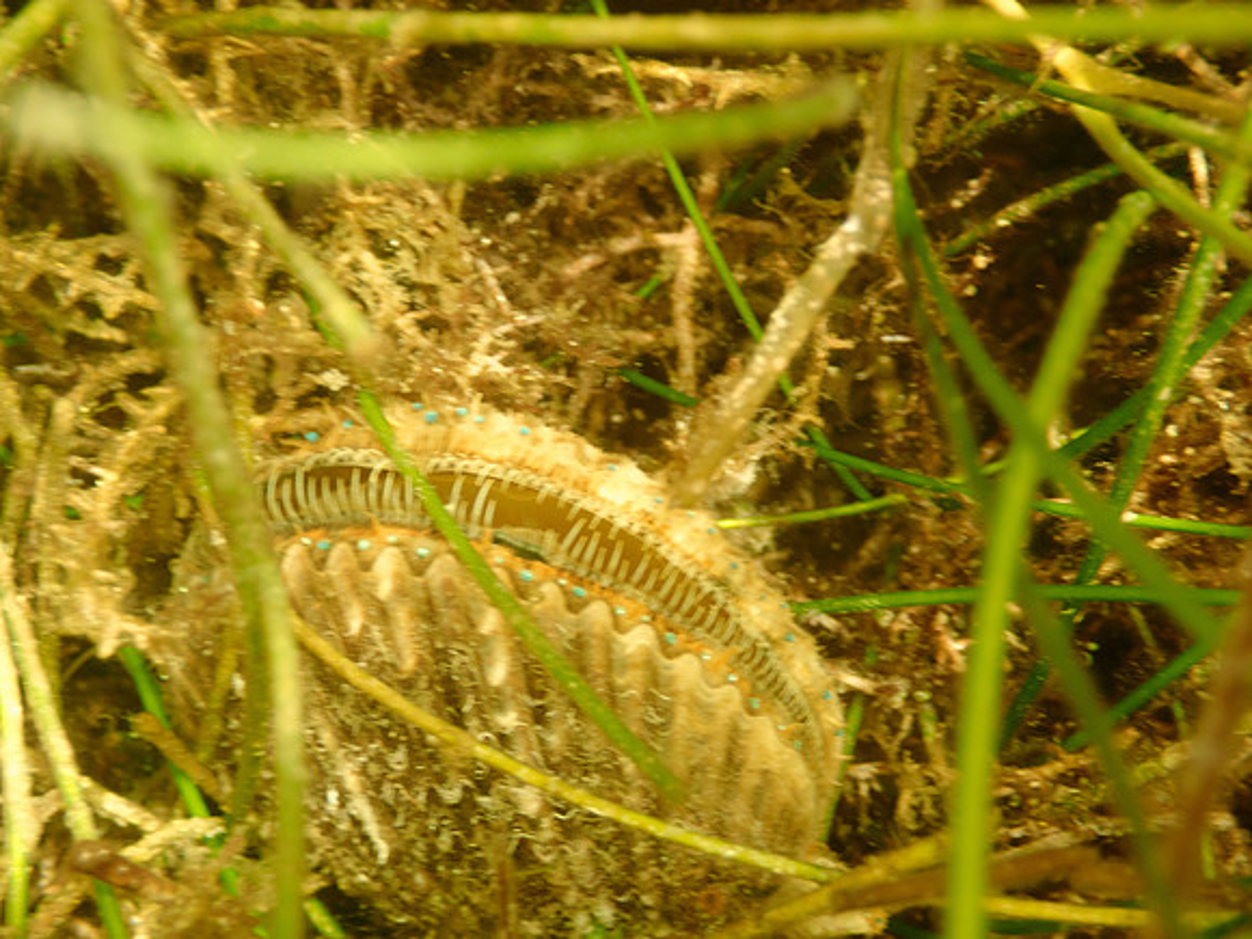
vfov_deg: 23.7
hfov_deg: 31.2
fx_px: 2242
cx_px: 626
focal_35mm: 62
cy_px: 470
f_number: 3.6
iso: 200
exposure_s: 1/100
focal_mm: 11.09
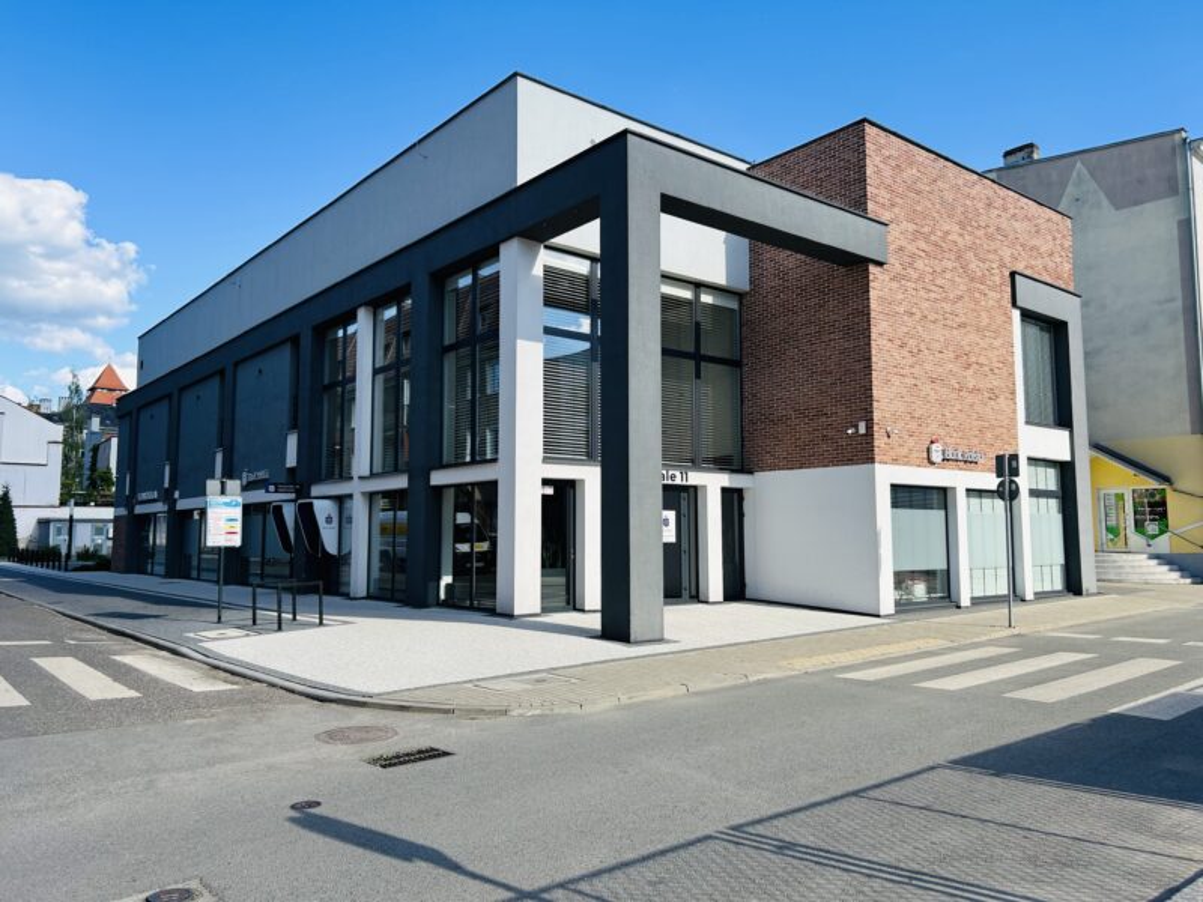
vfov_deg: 53.1
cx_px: 602
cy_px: 451
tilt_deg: +5.5
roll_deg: +0.3
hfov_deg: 67.3
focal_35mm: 26
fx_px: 904
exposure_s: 1/2353
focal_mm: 5.7
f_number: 1.5
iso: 50
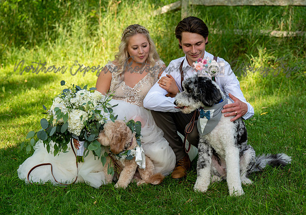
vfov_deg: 13.7
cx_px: 162
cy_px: 108
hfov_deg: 19.3
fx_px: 899
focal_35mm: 104
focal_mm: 100
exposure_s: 1/250
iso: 200
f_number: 4.5
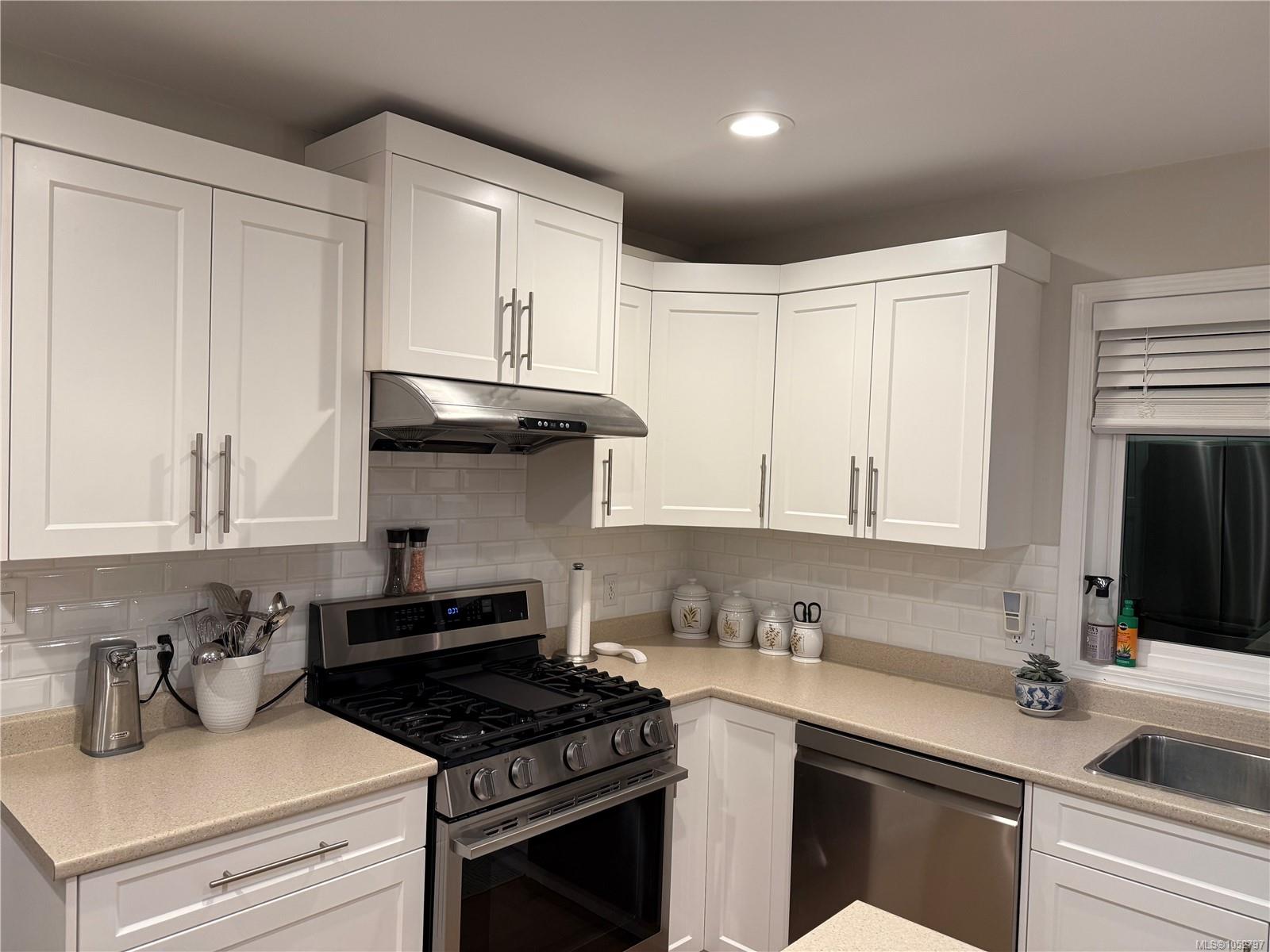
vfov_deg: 56.8
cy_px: 476
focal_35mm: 24
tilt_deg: -1.9
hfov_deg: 71.6
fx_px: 881
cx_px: 635
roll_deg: -1.8
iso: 200
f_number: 1.78
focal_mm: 6.76
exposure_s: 1/120
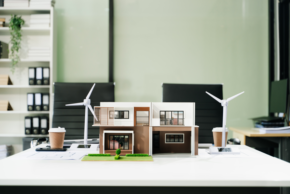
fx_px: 491
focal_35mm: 61
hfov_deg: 32.9
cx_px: 145
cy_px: 97
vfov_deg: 22.3
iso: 500
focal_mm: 61
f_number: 2.8
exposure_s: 1/125
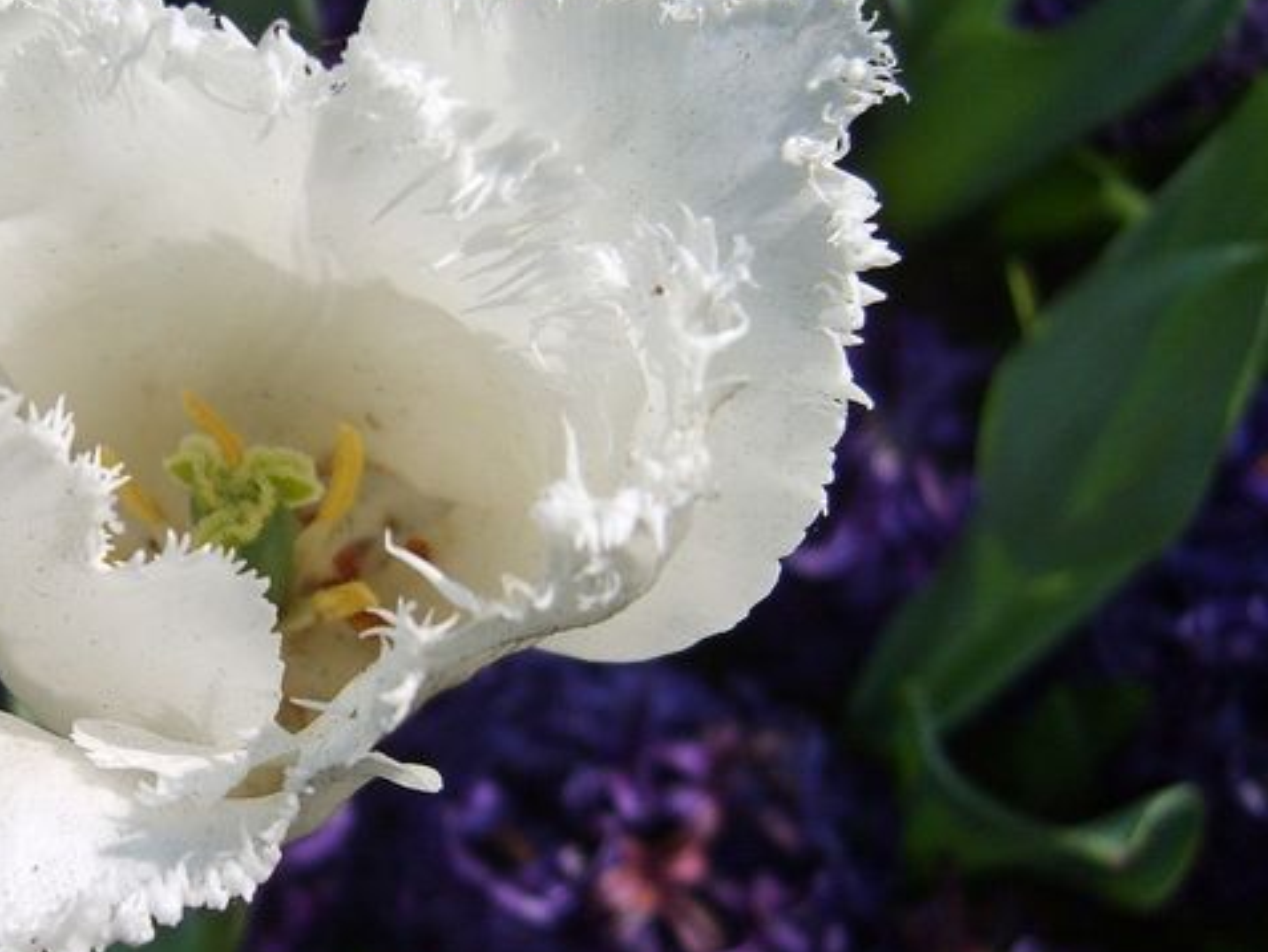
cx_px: 189
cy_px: 565
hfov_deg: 28.5
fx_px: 2418
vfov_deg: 22.2
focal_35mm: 66
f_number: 2.8
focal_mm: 7.4
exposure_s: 1/750
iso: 50
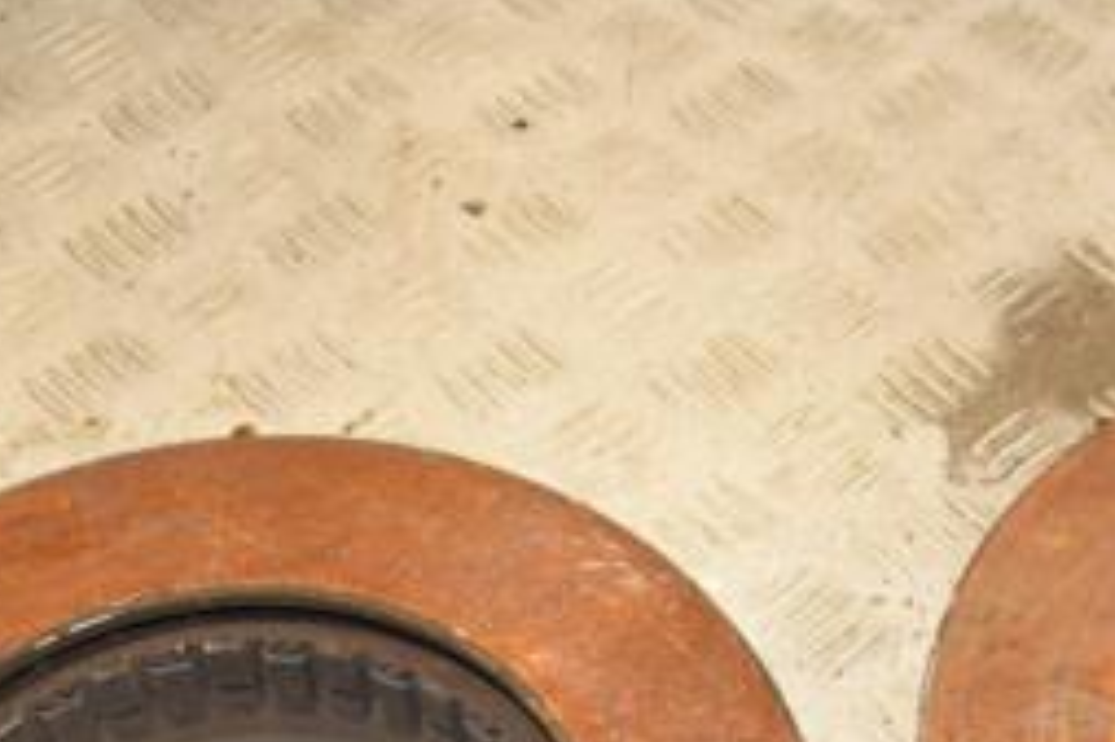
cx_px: 825
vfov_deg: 15.5
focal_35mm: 85
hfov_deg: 23.7
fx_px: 2631
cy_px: 865
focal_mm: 24
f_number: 6.3
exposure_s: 1/200
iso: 800
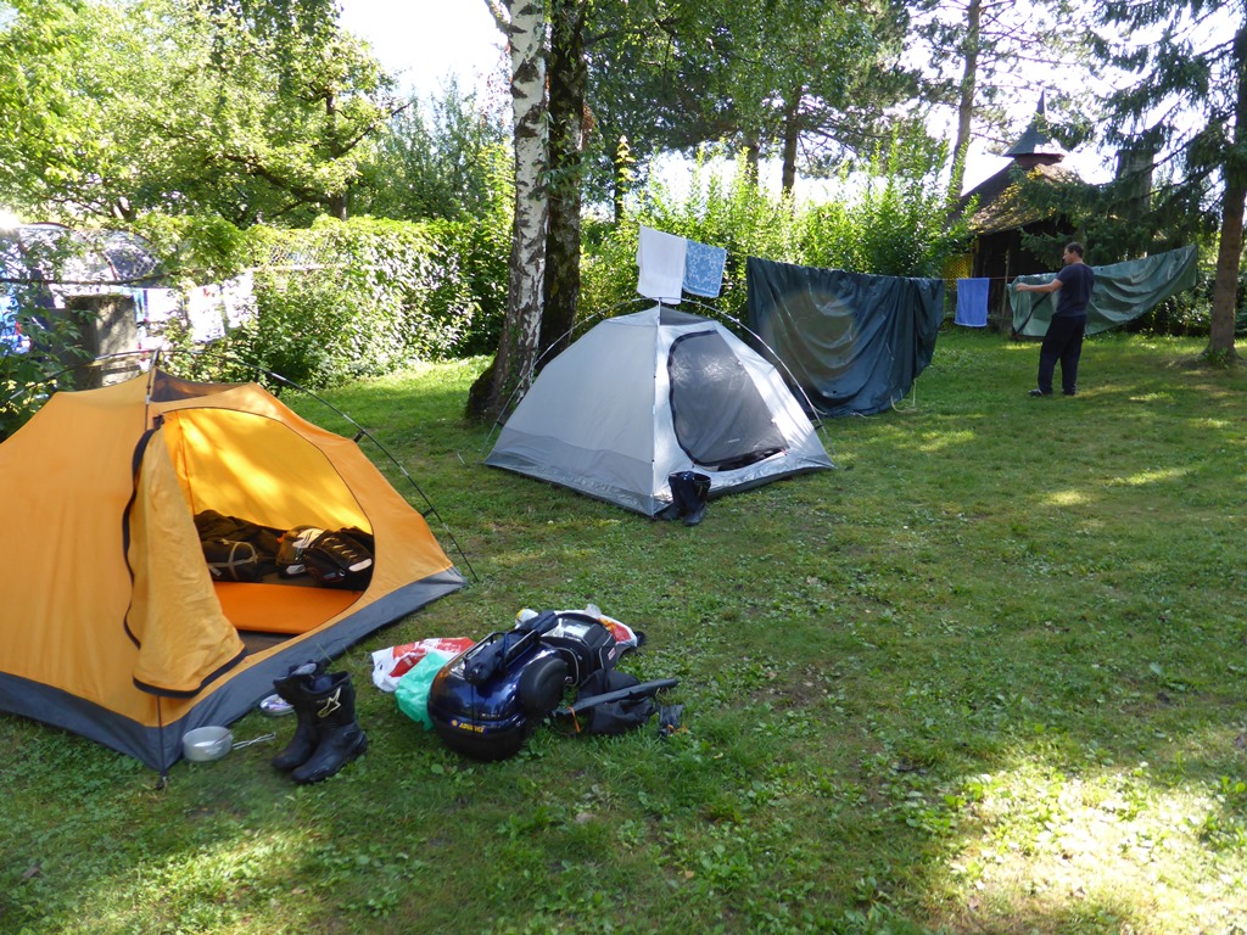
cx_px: 624
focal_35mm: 25
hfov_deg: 69.4
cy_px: 468
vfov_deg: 54.9
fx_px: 901
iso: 100
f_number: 3.3
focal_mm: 4.3
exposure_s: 1/100
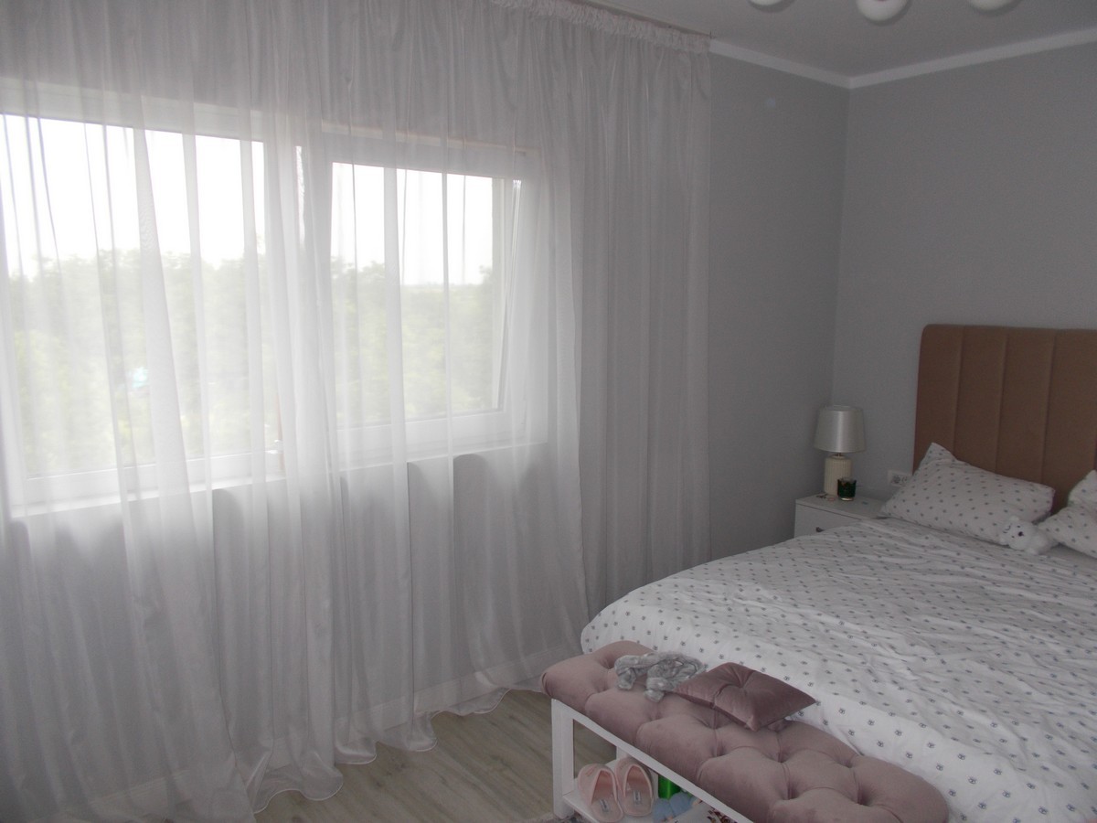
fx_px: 824
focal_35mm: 26
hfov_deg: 67.3
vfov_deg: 53.1
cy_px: 412
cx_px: 548
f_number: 3.2
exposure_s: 1/60
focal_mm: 4.6
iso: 80
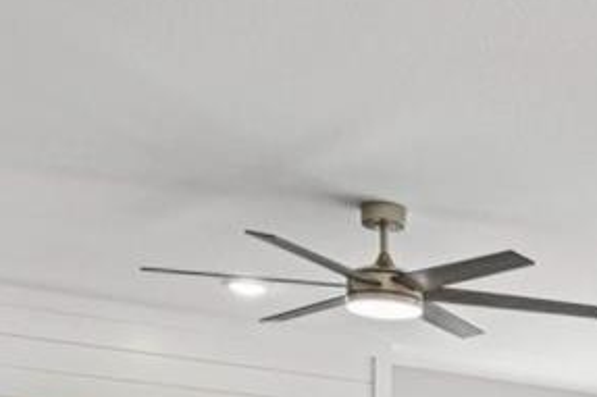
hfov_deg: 22.9
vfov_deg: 16.0
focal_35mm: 78
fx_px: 1293
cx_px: 795
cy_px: 594
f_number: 10
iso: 160
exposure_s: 1/15
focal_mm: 14
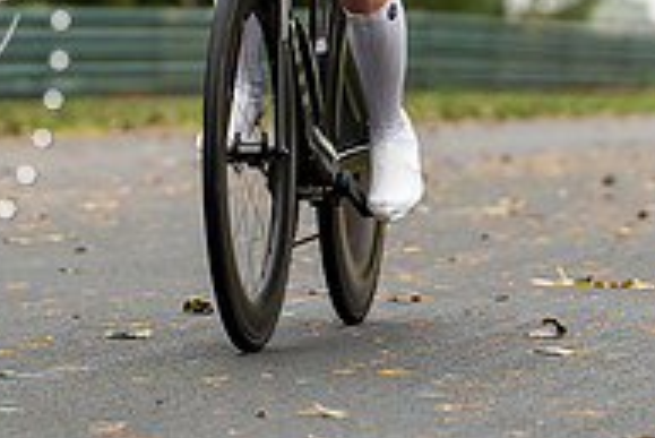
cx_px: 278
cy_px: -148
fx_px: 5845
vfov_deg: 4.3
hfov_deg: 6.4
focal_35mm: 321
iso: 400
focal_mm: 107
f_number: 2.8
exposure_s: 1/1000
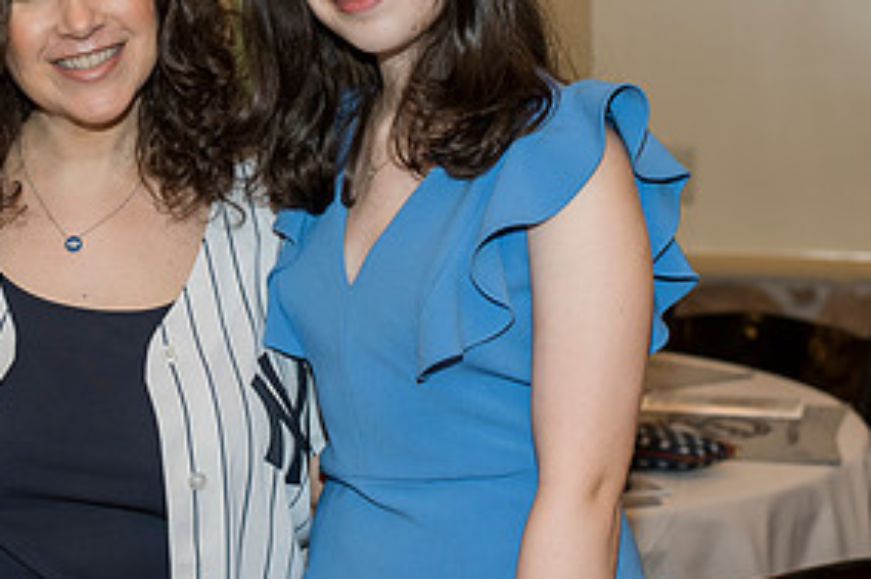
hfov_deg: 19.0
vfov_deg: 12.9
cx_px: 128
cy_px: 154
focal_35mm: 106
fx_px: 2563
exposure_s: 1/125
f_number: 4
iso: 800
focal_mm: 50
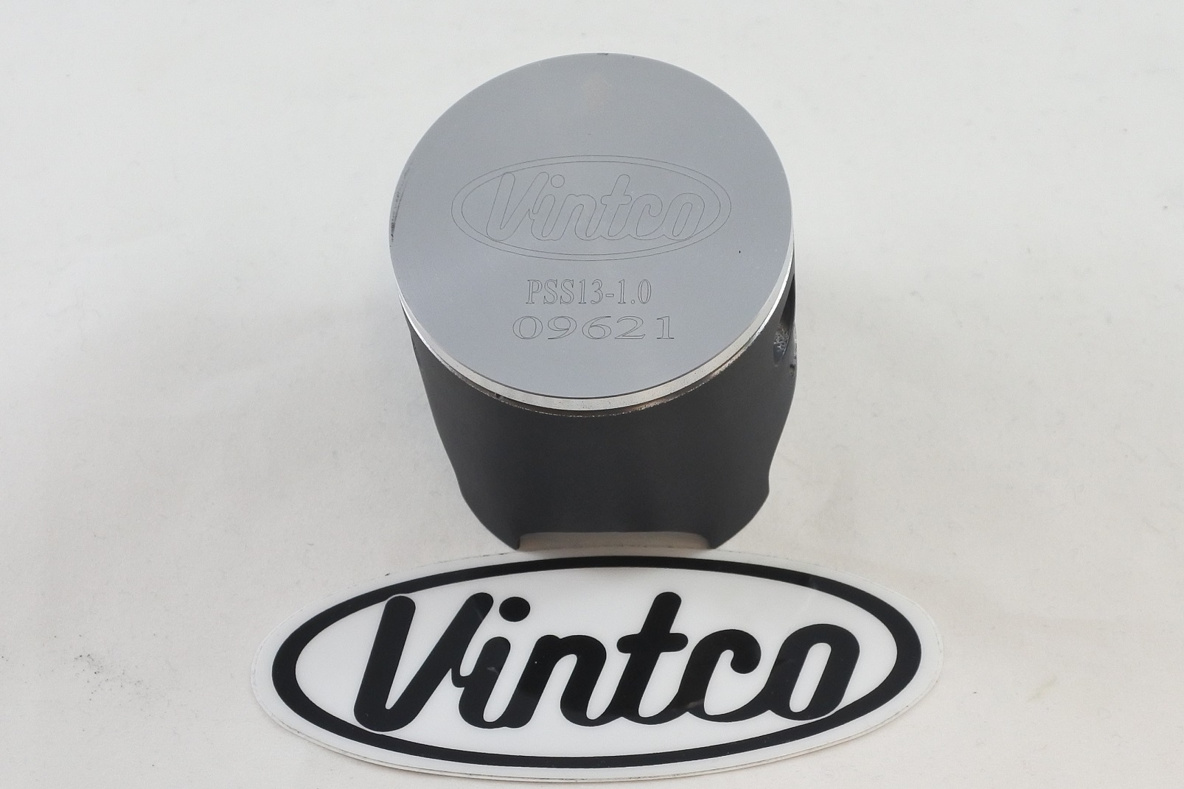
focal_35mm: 37
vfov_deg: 35.9
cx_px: 592
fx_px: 1217
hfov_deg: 51.9
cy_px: 394
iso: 400
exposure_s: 1/160
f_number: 4
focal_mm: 14
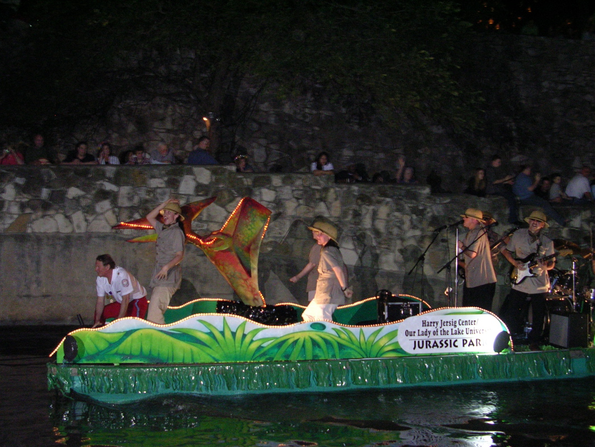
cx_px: 298
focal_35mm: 38
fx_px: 653
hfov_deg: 49.0
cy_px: 224
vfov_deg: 37.7
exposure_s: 1/60.1
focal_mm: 5.8
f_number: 2.8
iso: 200
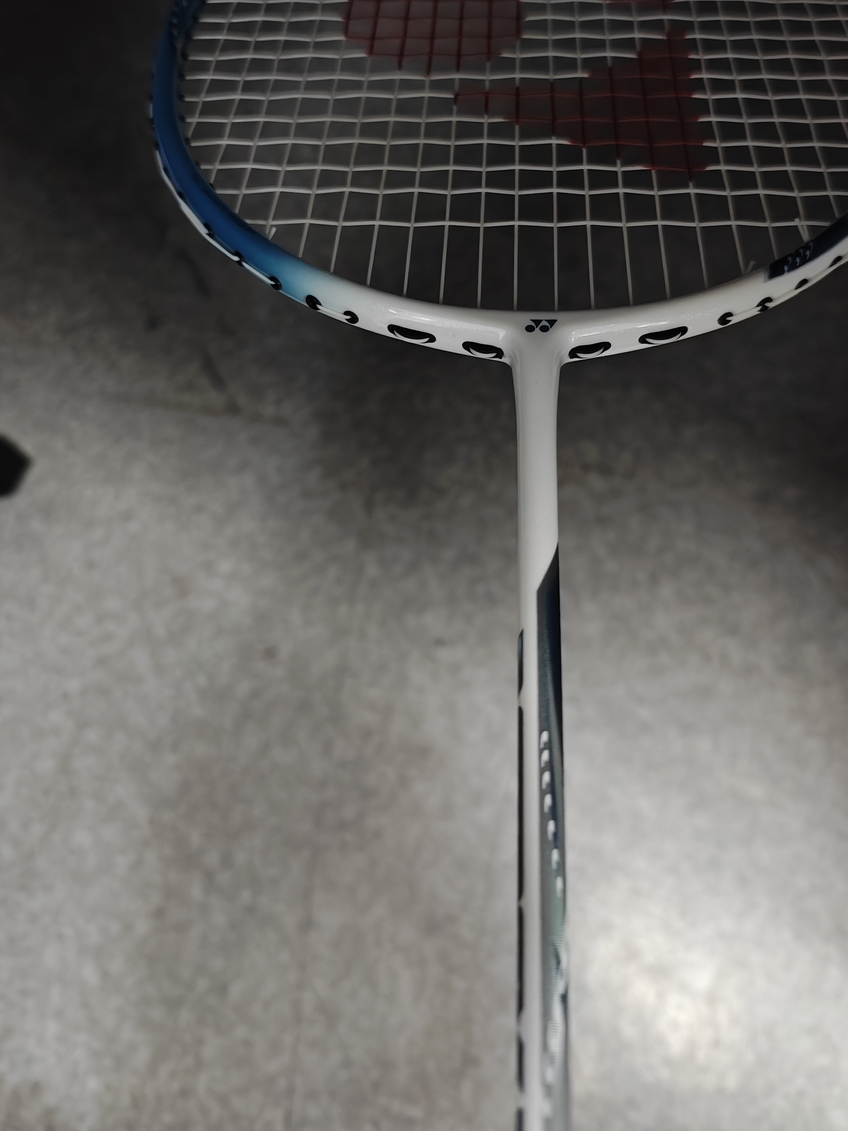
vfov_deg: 56.1
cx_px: 485
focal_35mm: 32
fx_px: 1045
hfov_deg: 44.0
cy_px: 416
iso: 3681
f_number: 1.68
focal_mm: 6.45
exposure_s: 1/356
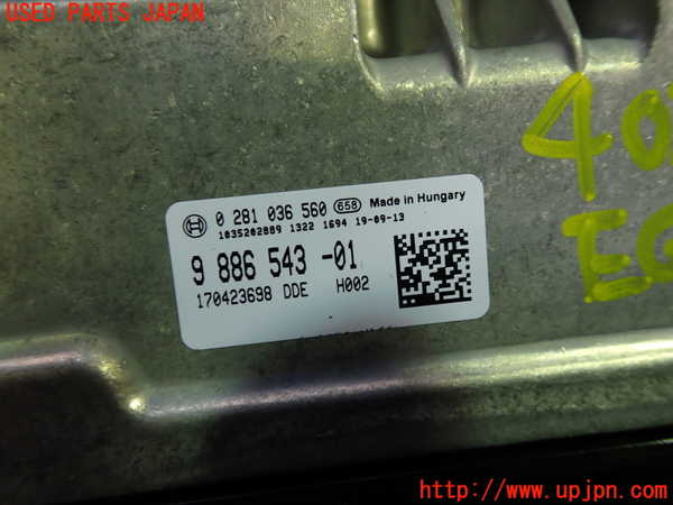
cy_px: 252
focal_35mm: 30
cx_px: 336
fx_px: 583
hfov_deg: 60.0
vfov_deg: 46.8
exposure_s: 1/60
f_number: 2.3
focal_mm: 5.4
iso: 160
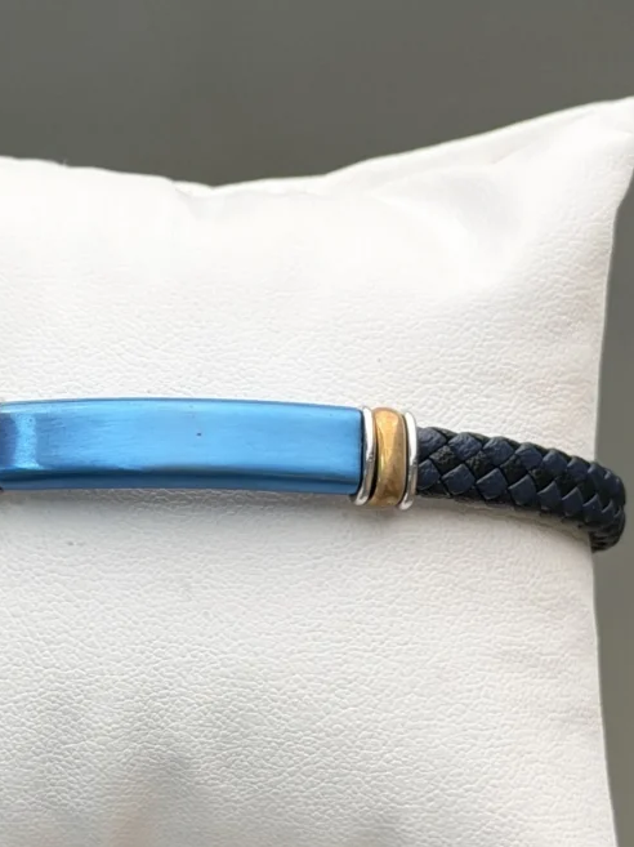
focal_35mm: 78
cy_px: 512
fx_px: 1907
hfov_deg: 18.7
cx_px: 149
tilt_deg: -75.1
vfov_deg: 25.0
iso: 64
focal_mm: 6.76
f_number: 1.78
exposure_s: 1/657
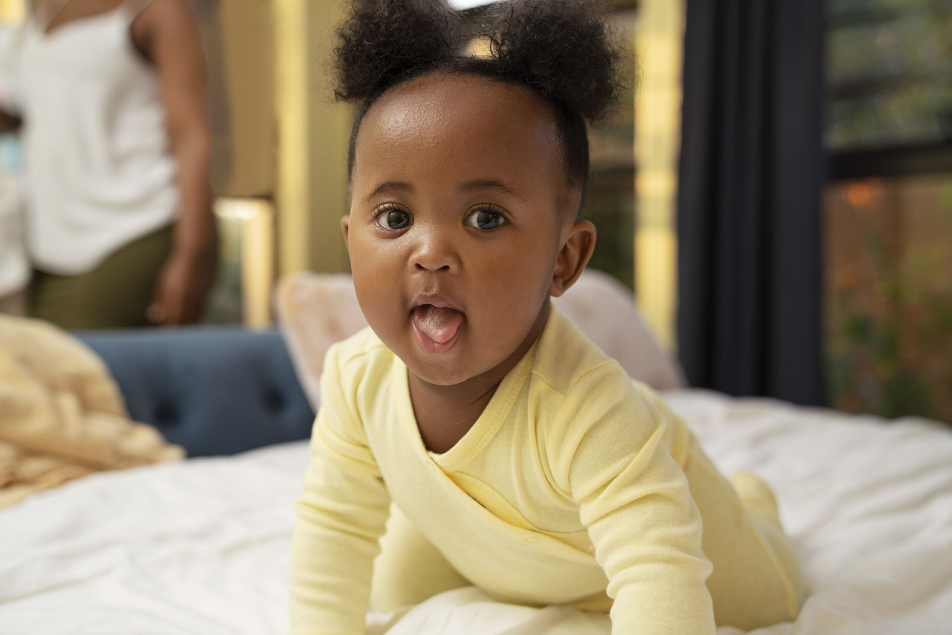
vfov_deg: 31.2
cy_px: 318
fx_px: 1137
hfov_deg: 45.4
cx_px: 476
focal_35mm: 43
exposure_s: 1/160
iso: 320
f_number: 3.2
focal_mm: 43
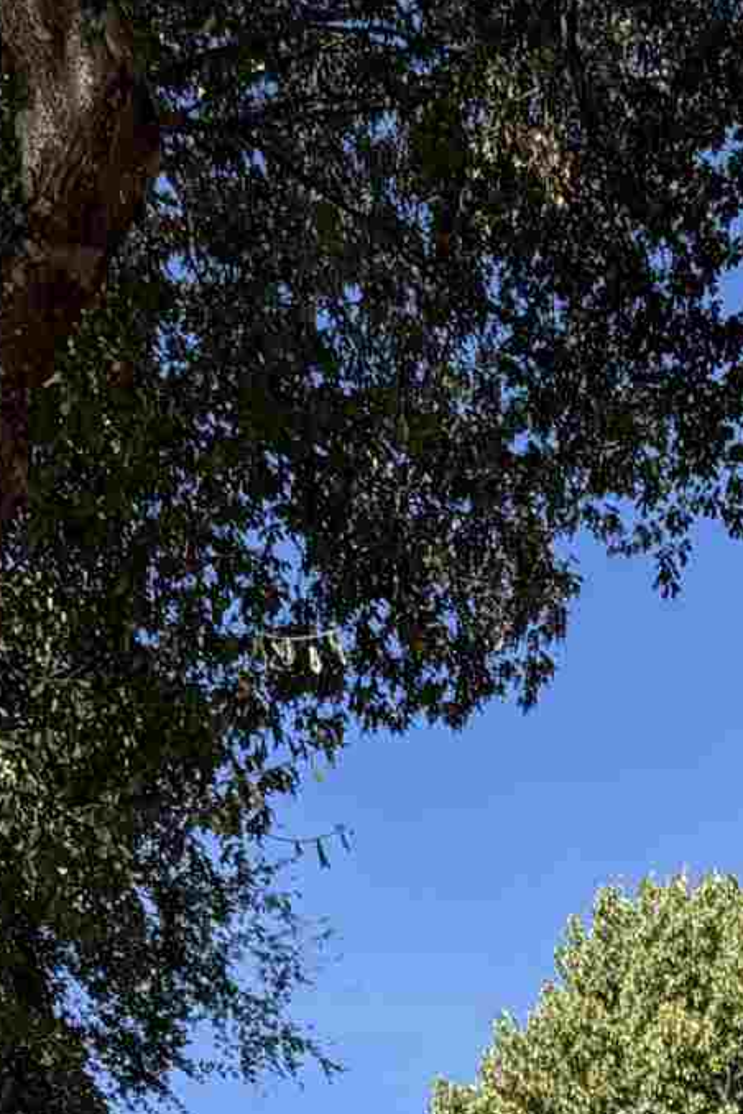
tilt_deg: +16.9
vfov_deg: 25.2
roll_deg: -0.3
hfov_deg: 20.4
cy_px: 1544
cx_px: 580
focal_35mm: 66
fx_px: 2043
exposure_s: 1/679
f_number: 2.2
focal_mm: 2.22
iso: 40
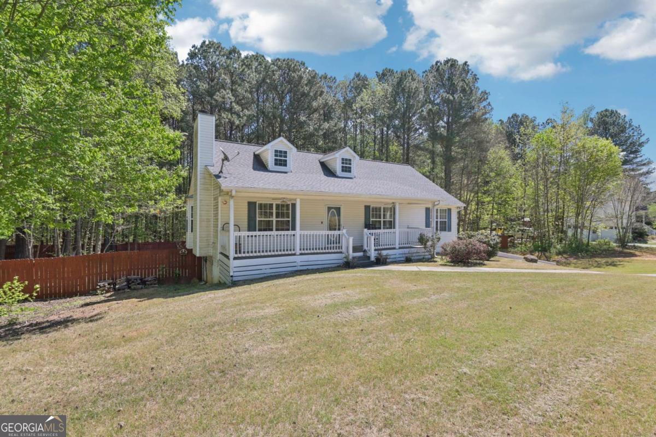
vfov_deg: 73.7
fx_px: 292
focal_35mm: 16
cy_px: 218
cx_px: 328
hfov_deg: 96.7
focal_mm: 16
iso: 200
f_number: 8
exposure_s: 1/400
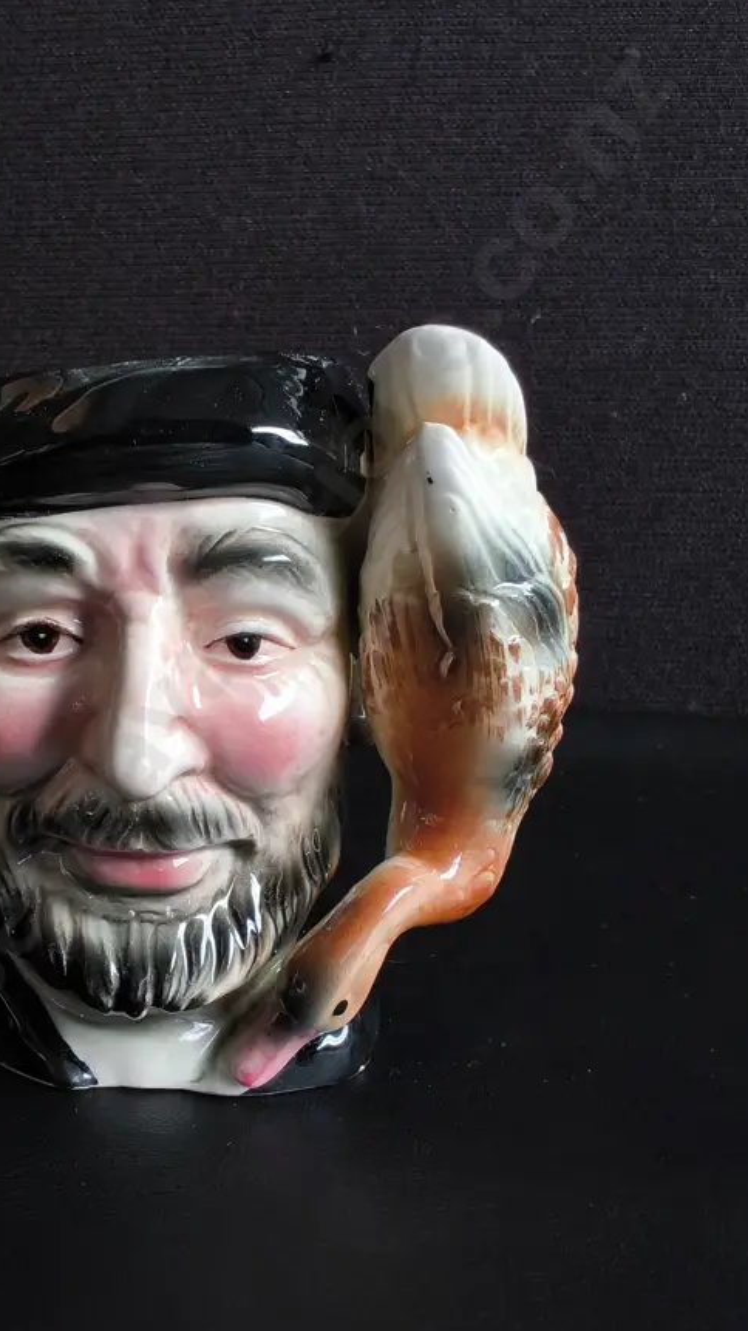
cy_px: 702
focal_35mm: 35
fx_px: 1235
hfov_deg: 33.0
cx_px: 178
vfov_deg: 56.6
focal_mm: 2.87
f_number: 2
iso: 80
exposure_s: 1/120
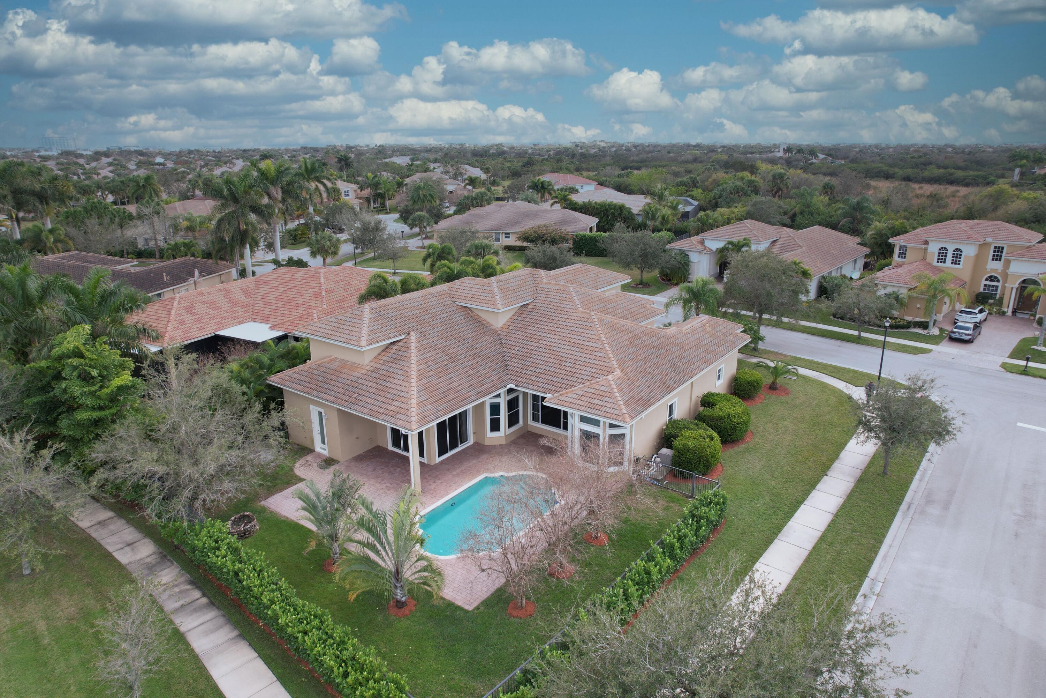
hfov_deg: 78.6
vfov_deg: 57.2
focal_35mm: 22
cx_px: 523
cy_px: 349
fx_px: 639
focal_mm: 8.4
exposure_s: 1/25
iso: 100
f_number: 2.8
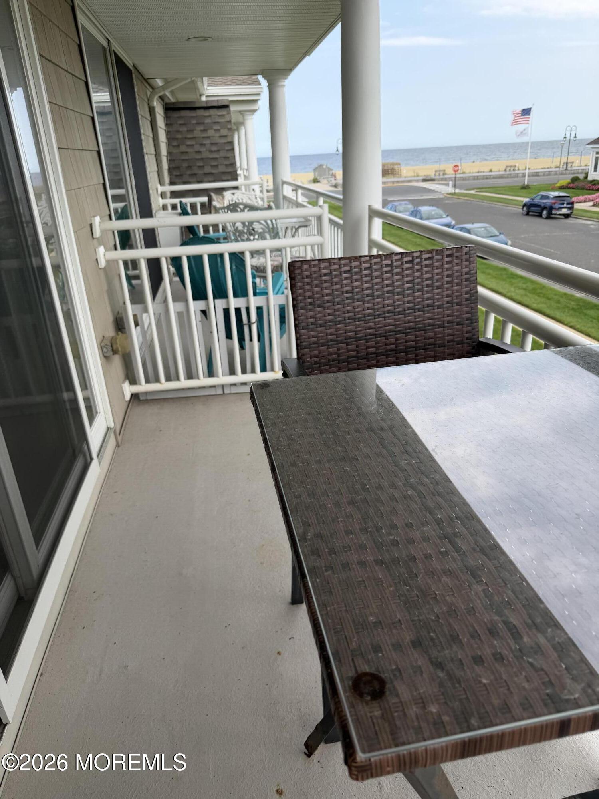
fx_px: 554
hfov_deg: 56.8
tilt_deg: -22.9
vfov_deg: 71.6
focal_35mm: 24
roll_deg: +3.9
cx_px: 300
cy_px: 400
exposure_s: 1/1337
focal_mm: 6.76
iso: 100
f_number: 1.78
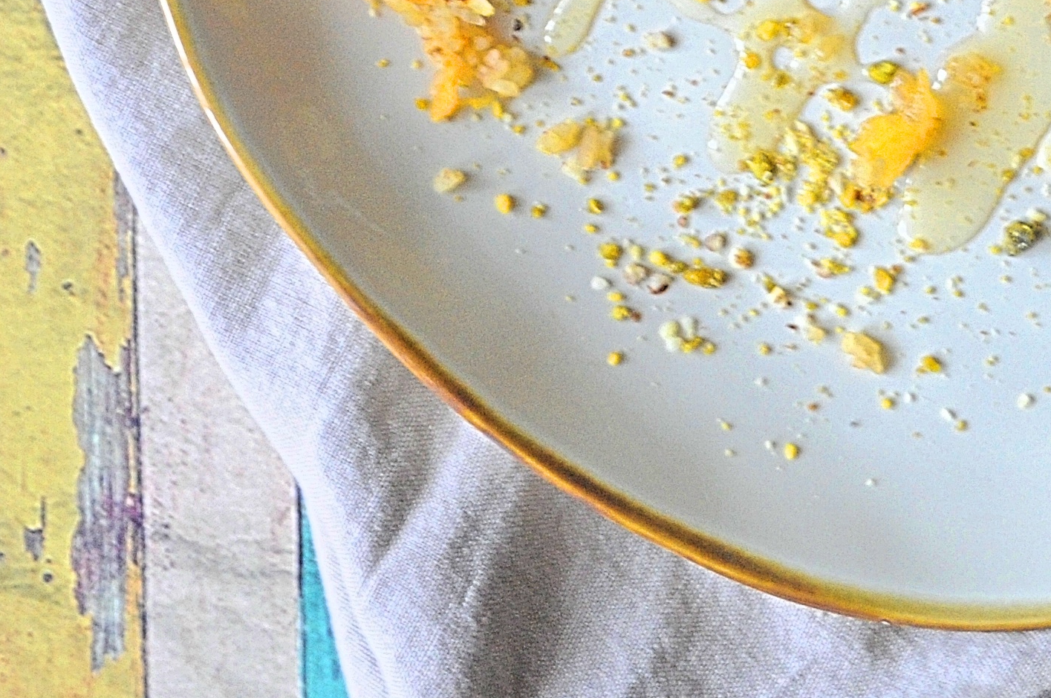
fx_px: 2916
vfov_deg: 13.2
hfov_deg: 20.1
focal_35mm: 100
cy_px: -225
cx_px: 920
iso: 800
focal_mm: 22
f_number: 4
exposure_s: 1/50
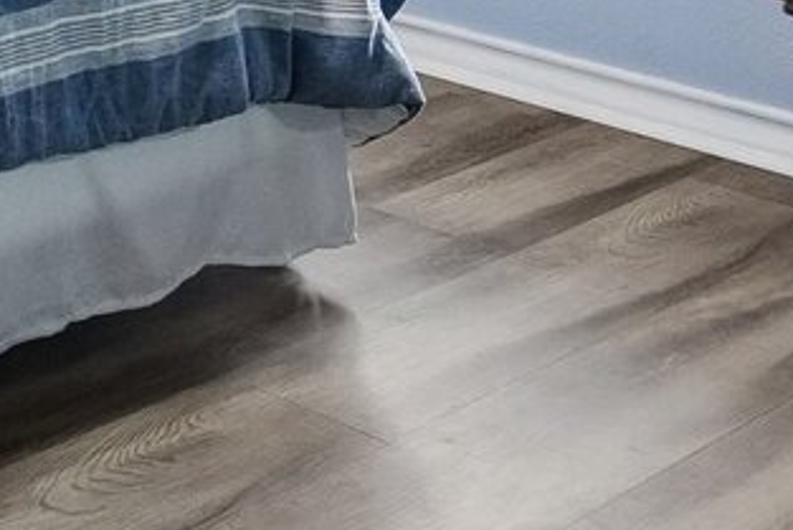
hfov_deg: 15.1
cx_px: -1049
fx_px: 1939
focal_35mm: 88
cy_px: -637
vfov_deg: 12.8
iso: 2500
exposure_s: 1/20
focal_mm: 17
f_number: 8
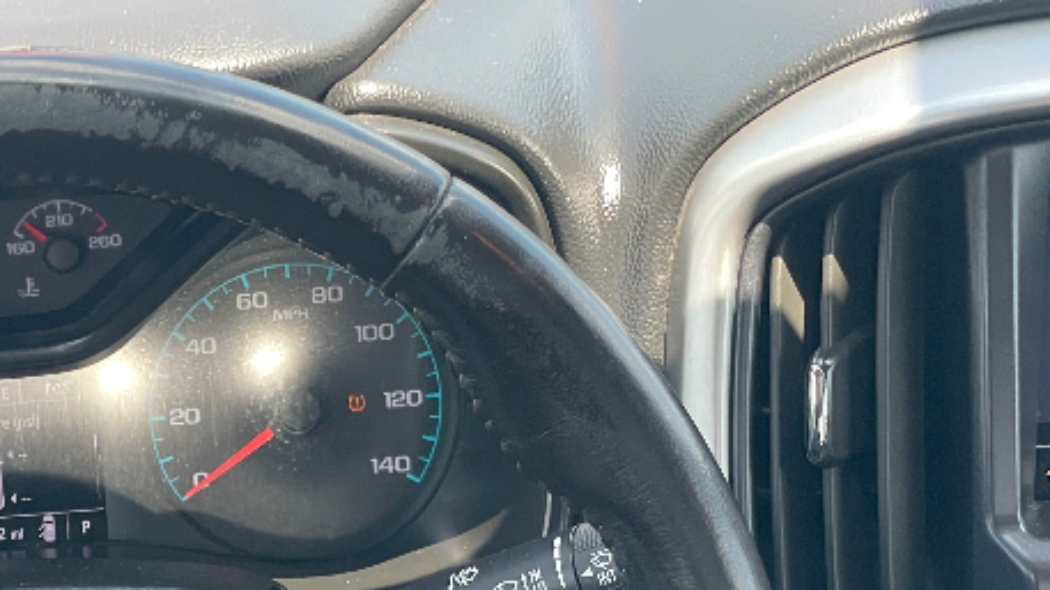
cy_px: 840
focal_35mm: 127
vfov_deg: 9.3
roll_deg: +2.9
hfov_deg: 16.5
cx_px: -2
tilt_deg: -32.7
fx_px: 3536
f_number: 2
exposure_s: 1/99
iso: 64
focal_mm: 6
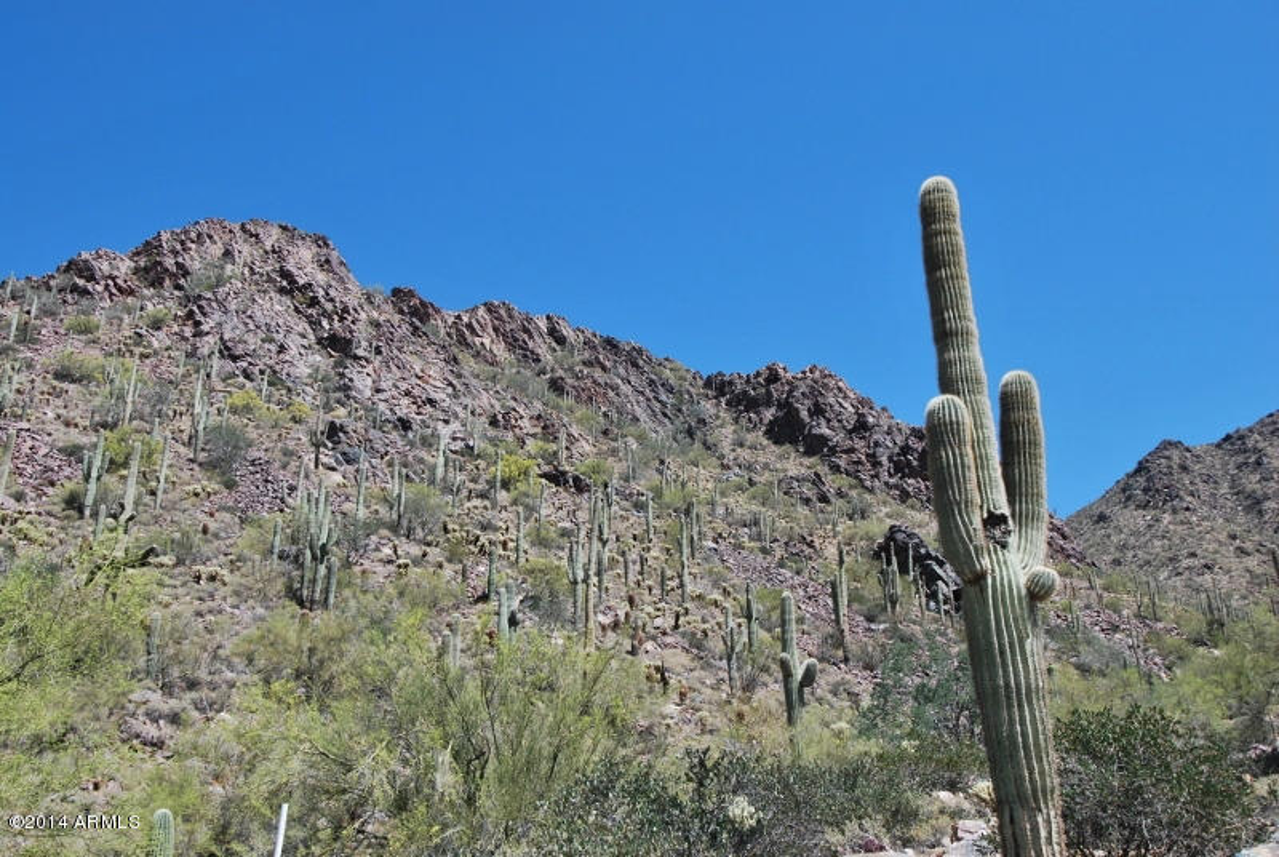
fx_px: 1281
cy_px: 428
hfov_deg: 53.1
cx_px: 640
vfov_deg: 37.0
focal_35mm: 36
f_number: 8
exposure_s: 1/250
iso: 100
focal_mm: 24
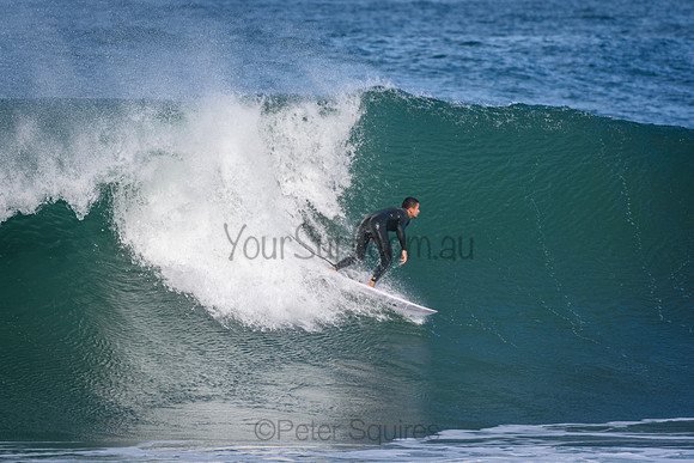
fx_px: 14461
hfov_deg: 2.7
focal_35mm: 750
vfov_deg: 1.8
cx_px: 347
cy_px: 232
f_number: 5.6
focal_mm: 500
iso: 360
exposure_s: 1/2000
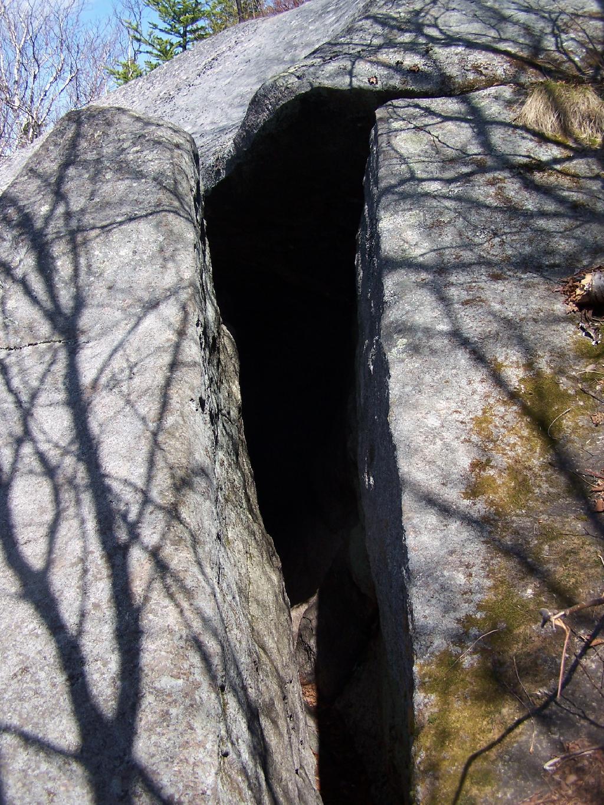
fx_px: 884
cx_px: 302
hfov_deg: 37.7
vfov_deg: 49.0
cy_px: 402
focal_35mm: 38
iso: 80
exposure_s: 1/800
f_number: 2.8
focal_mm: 6.3
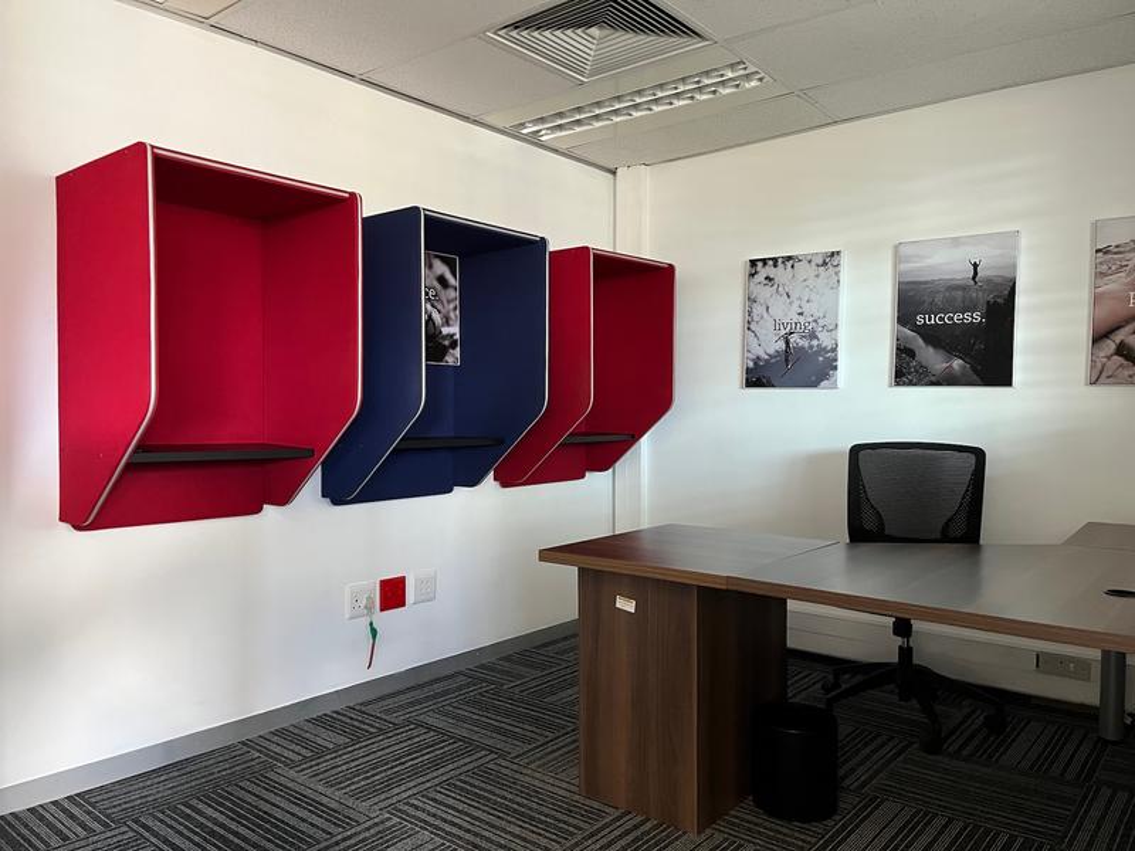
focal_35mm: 26
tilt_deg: -2.0
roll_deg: -0.2
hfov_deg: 67.3
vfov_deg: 53.1
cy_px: 426
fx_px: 852
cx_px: 568
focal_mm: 5.1
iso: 500
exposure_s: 1/57
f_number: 1.6
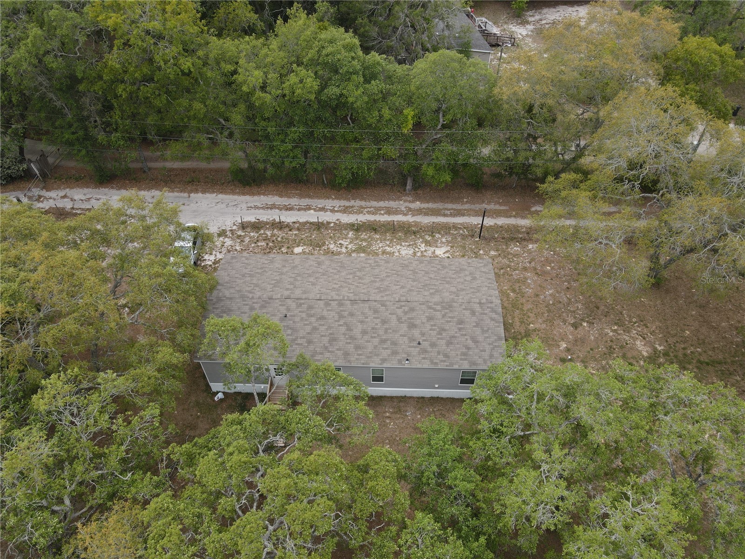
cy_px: 280
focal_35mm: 24
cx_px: 372
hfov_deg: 71.6
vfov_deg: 56.8
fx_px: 517
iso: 100
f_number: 2.8
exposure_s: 1/240
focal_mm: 4.5
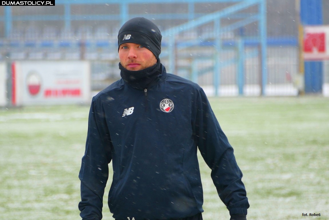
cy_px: 110
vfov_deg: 3.7
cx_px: 164
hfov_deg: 5.5
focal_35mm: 372
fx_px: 3400
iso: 320
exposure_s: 1/250
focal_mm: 135.82
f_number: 4
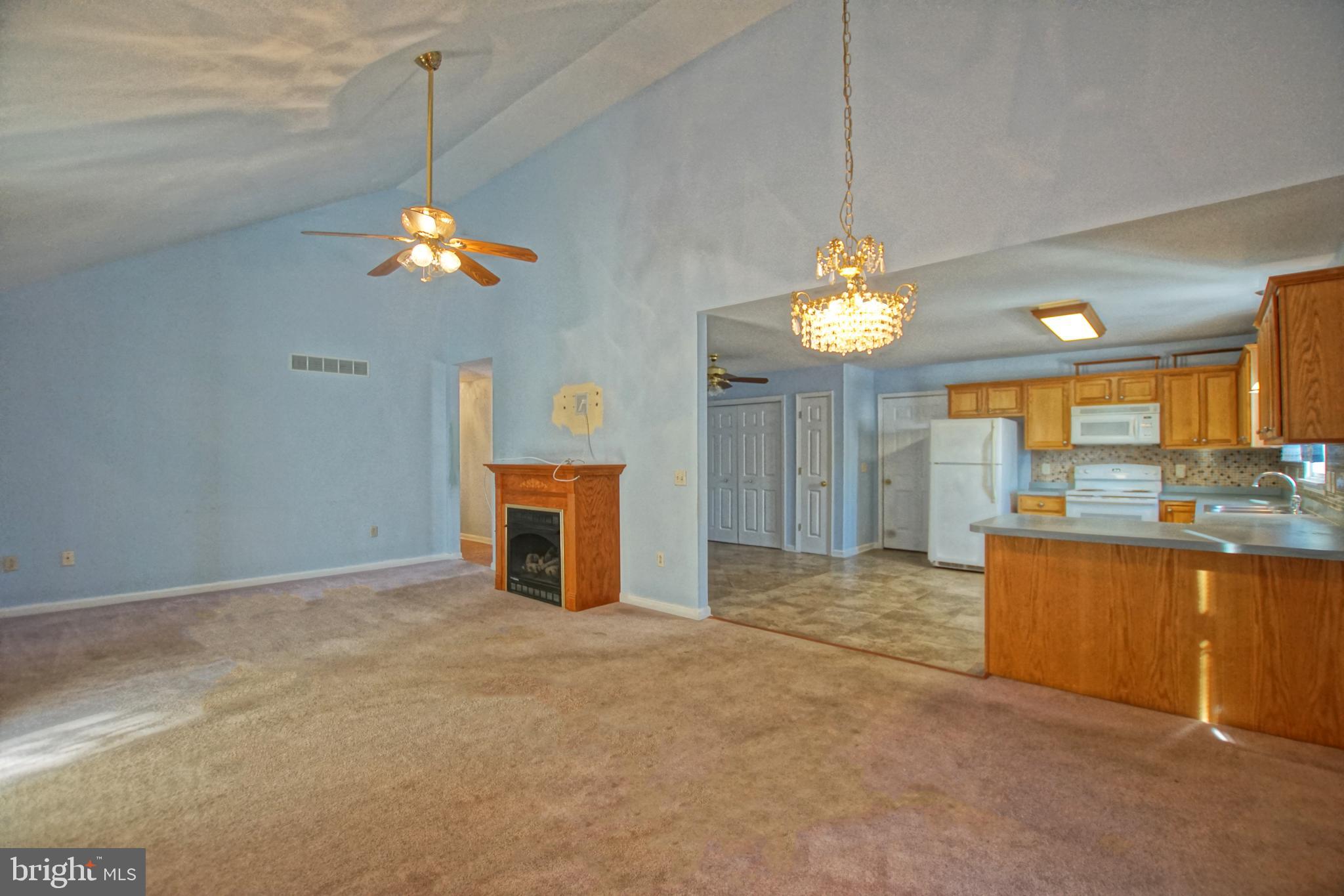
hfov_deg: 100.4
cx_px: 672
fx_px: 560
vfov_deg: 77.3
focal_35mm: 15
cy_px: 448
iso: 800
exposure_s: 1/60
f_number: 3.5
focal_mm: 10
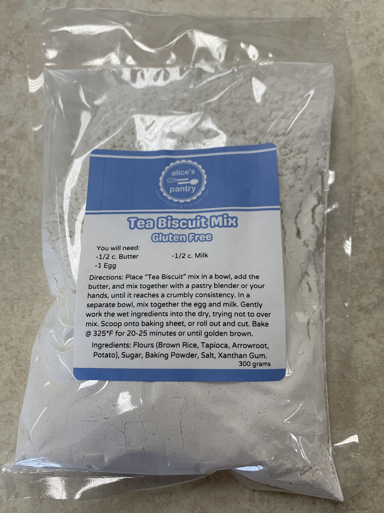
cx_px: 192
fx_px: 385
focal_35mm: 26
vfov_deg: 67.3
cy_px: 256
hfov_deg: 53.1
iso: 50
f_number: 1.8
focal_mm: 4.25
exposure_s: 1/120
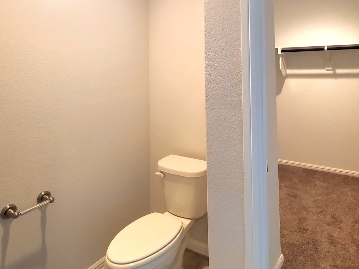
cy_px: 59
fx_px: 249
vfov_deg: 53.5
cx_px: 228
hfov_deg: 70.2
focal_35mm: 24
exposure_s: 1/60.2
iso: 250
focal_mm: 1.8
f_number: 2.2
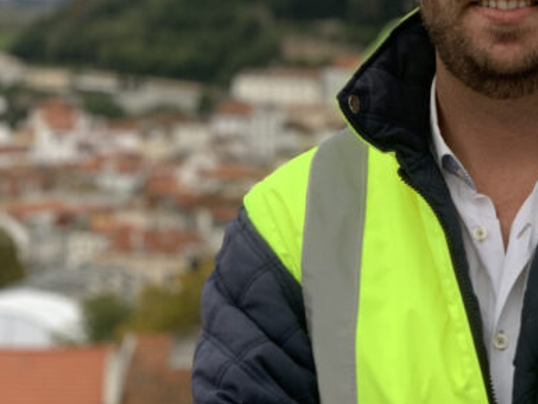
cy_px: 86
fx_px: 1571
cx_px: 486
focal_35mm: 101
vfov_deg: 14.6
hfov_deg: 19.1
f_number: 2.4
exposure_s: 1/122
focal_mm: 6
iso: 20
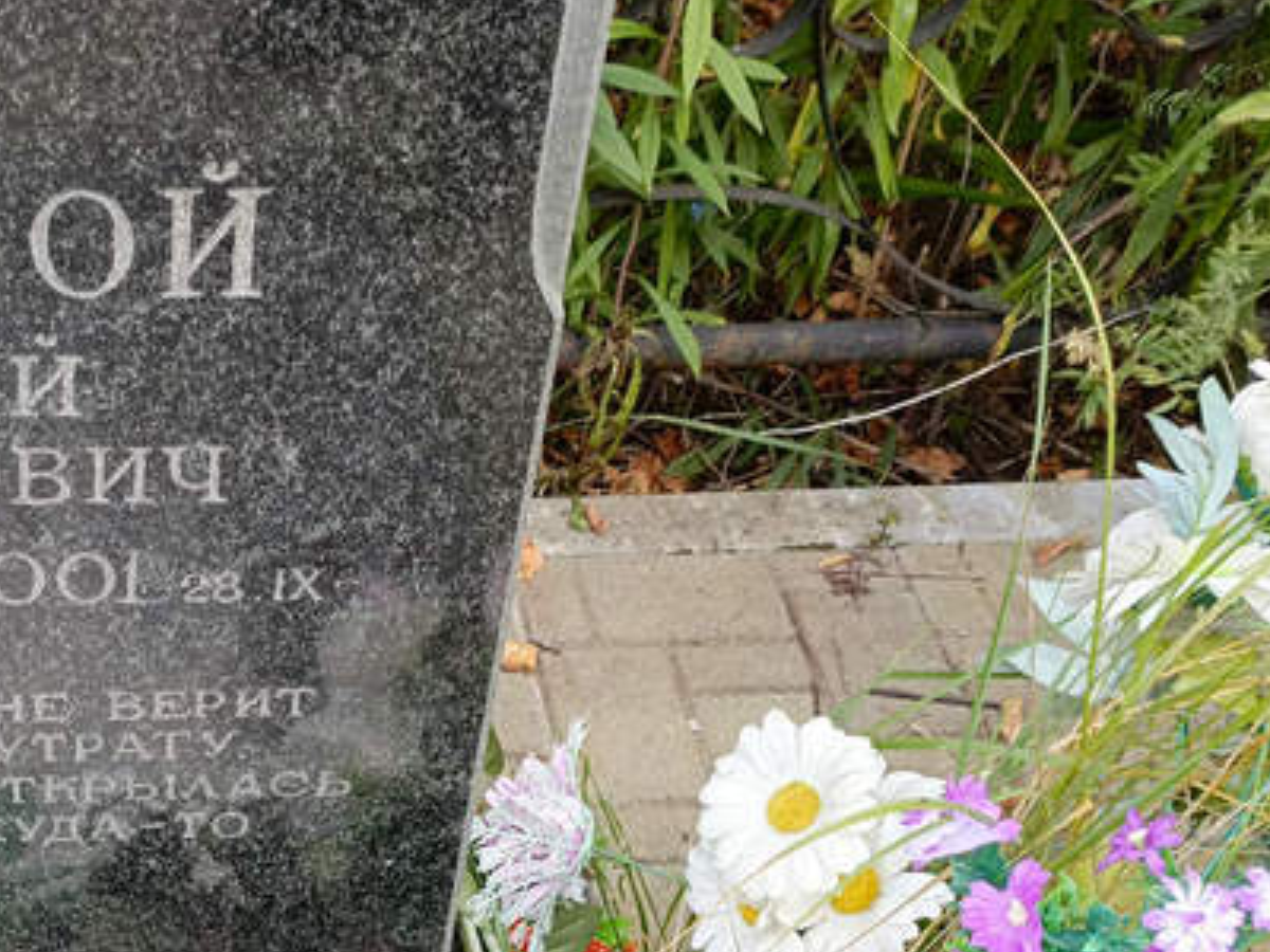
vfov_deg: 29.0
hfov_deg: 36.4
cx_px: 184
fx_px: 1834
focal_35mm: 50
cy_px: 584
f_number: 1.69
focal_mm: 4.76
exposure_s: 1/100
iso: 126
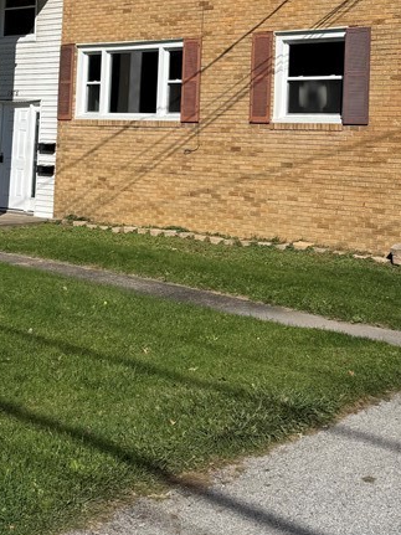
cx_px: 215
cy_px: 97
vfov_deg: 32.7
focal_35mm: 57
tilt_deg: +3.4
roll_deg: -3.2
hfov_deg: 25.6
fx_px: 881
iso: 80
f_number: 1.78
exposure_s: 1/7353
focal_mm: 6.76
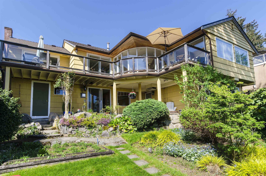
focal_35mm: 21
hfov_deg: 81.3
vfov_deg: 59.3
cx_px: 133
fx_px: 155
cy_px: 88
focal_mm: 14
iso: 100
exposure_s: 1/125
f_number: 10
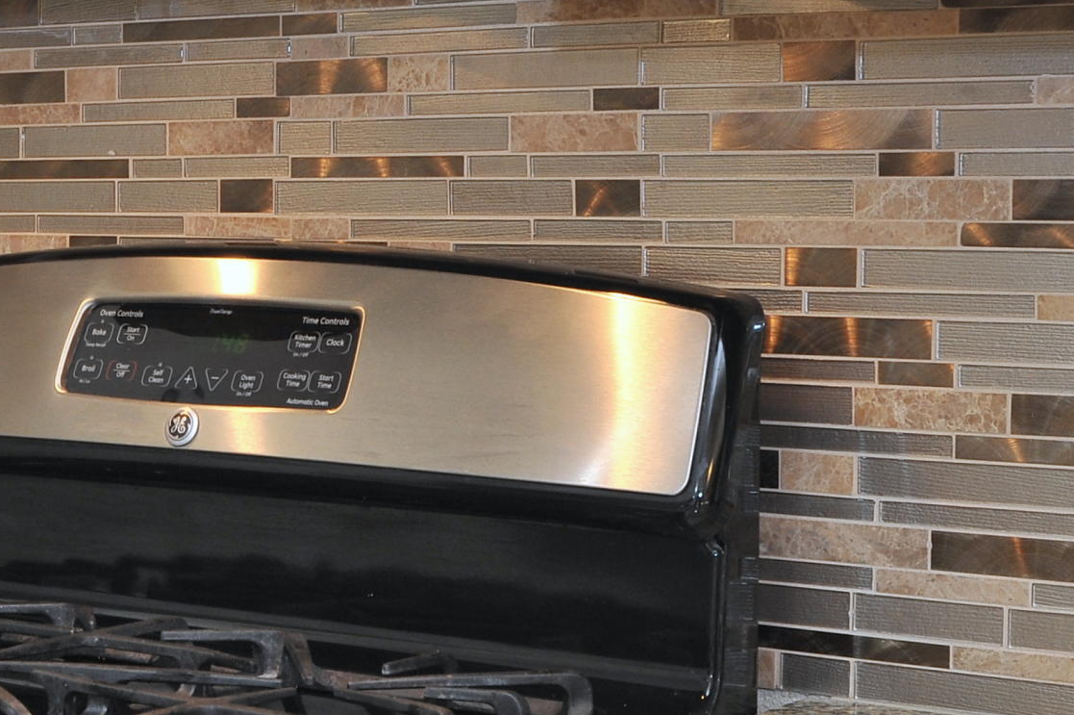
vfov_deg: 14.5
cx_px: 65
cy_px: 332
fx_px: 2802
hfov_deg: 21.1
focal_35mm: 94
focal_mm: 35
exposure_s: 1/30
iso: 640
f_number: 7.1
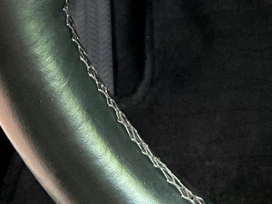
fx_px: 864
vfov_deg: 12.3
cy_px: -165
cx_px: 203
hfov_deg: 17.8
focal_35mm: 110
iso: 200
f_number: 1.8
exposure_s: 1/60
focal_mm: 3
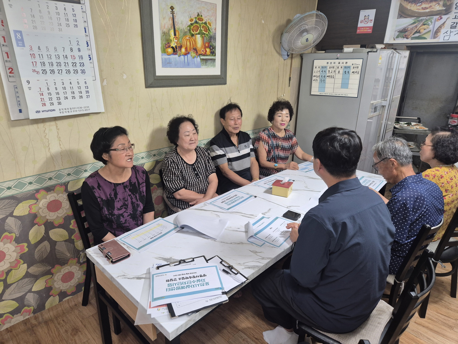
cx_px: 229
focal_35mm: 23
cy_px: 172
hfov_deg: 73.9
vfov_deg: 58.9
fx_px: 304
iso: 200
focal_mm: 5.4
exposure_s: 1/120
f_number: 1.8
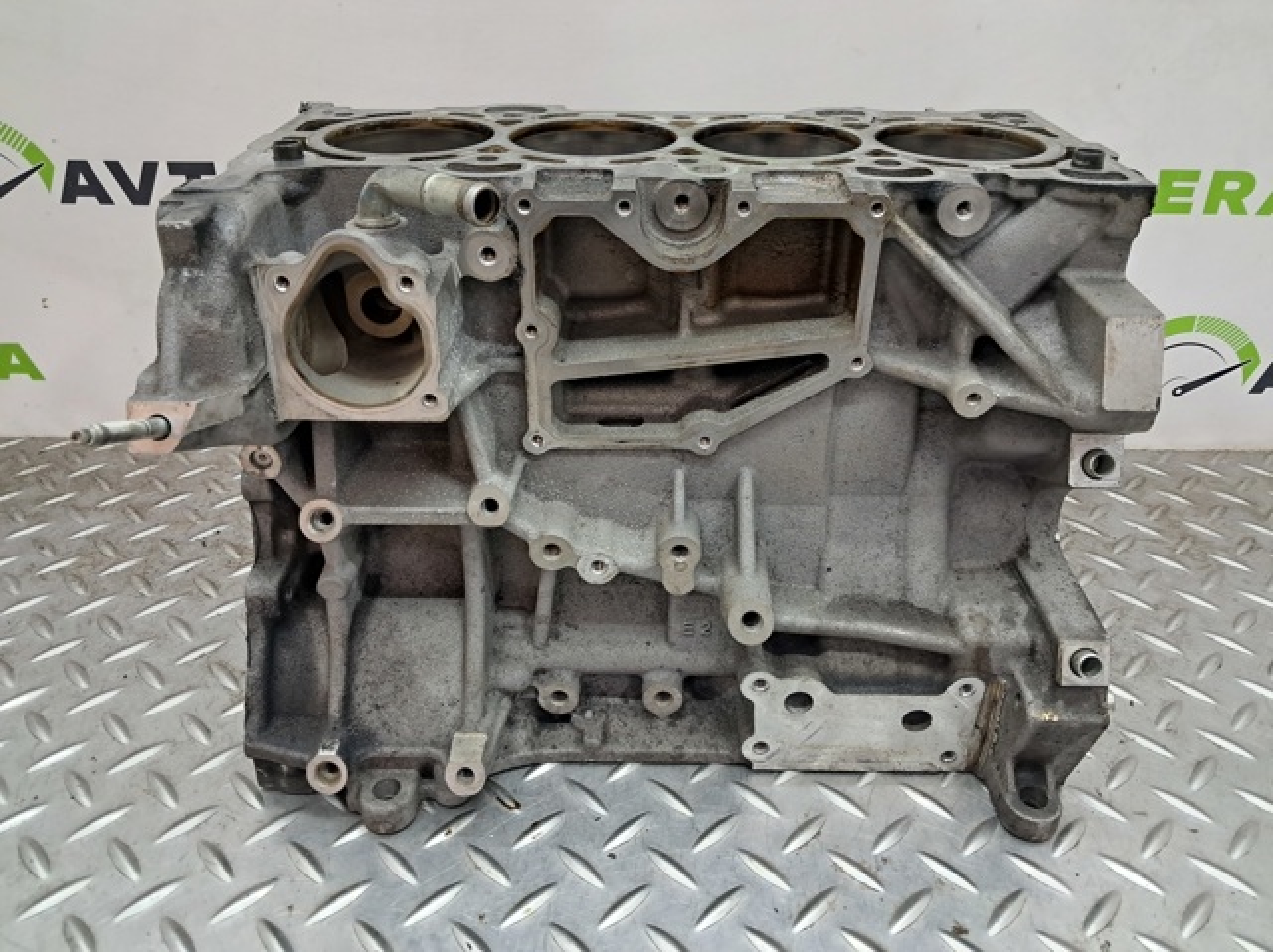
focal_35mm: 27
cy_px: 476
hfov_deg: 65.4
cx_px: 636
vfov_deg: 51.3
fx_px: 992
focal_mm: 4
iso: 200
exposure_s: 1/50
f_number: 1.8
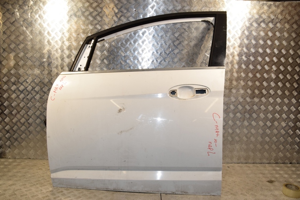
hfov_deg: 59.5
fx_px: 262
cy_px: 100
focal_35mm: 32
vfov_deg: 41.7
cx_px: 150
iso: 800
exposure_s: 1/200
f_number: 11
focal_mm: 21
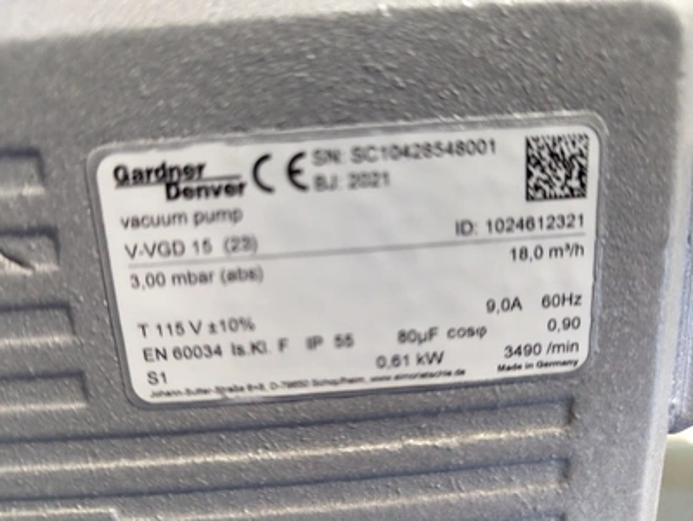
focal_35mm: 24
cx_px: 346
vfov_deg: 56.9
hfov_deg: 71.5
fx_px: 481
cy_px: 260
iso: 1479
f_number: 1.85
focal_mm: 6.81
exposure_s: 1/120
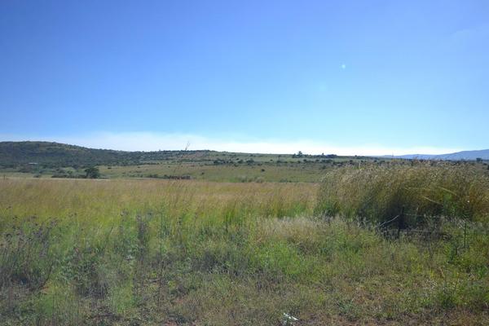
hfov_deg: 67.4
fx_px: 367
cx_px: 244
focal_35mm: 27
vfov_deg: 47.9
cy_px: 163
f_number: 8
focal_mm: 18
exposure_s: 1/250
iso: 100
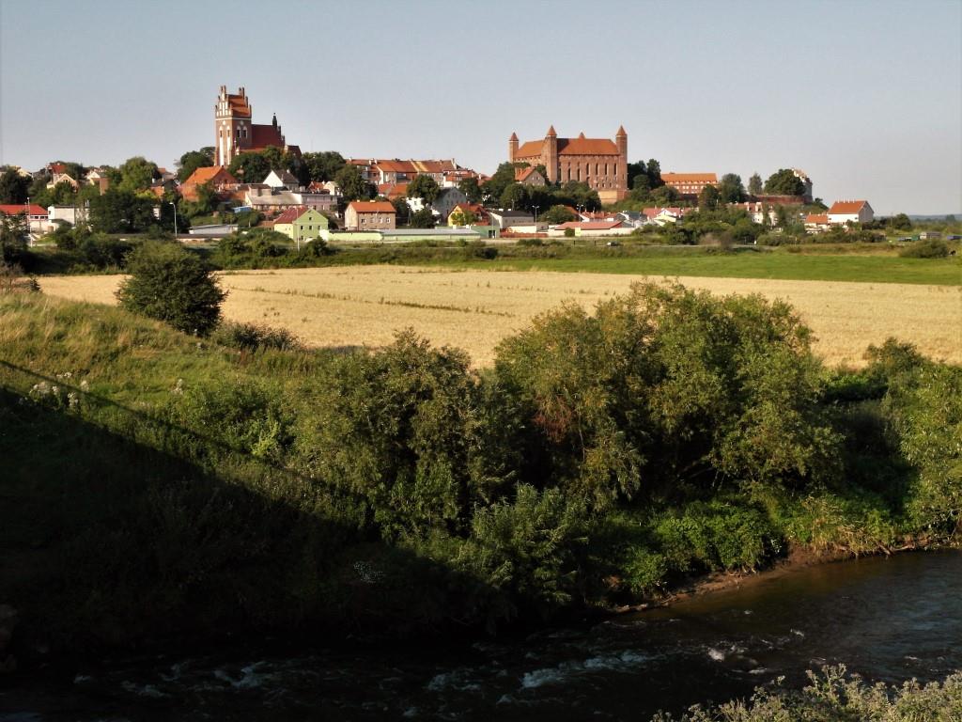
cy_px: 361
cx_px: 481
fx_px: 1362
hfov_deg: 38.9
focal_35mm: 49
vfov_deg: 29.7
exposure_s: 1/1000
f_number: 5.1
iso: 200
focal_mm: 10.6
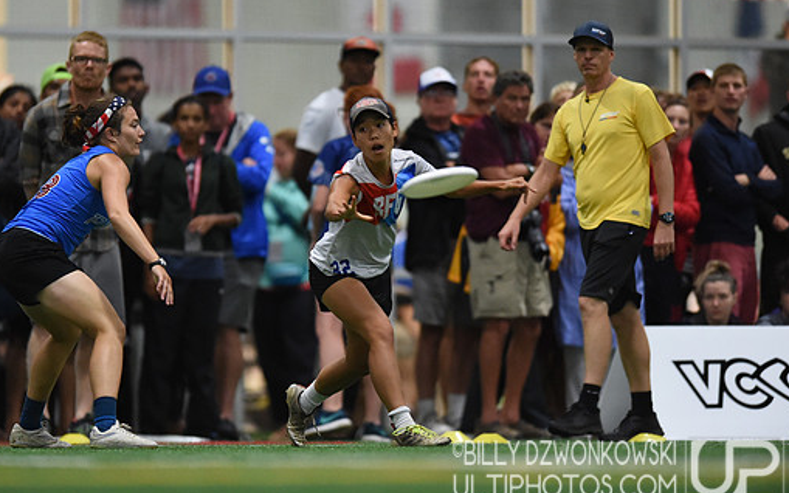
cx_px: 353
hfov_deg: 4.5
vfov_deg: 2.8
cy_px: 218
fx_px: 9976
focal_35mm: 464
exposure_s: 1/640
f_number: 2.8
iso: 10000
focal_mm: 400
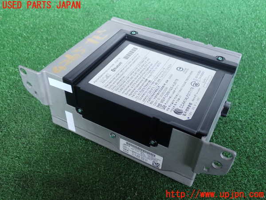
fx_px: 277
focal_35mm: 36
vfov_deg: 39.7
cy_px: 100
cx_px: 133
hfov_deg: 51.4
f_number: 2.5
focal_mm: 6.37
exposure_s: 1/60
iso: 200
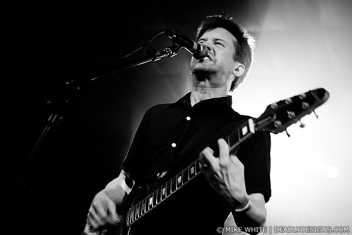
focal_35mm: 45
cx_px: 176
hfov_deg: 43.6
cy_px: 118
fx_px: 440
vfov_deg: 29.9
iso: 1000
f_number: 2.5
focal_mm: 30
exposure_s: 1/80
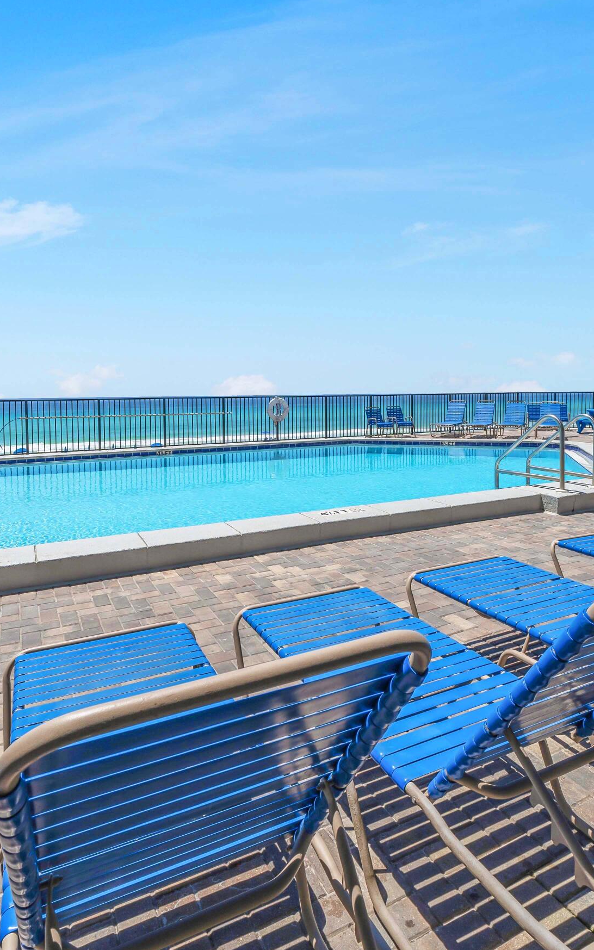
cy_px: 408
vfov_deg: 81.8
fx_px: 544
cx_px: 313
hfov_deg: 57.2
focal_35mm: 21
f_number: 10
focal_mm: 12
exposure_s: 1/320
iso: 100
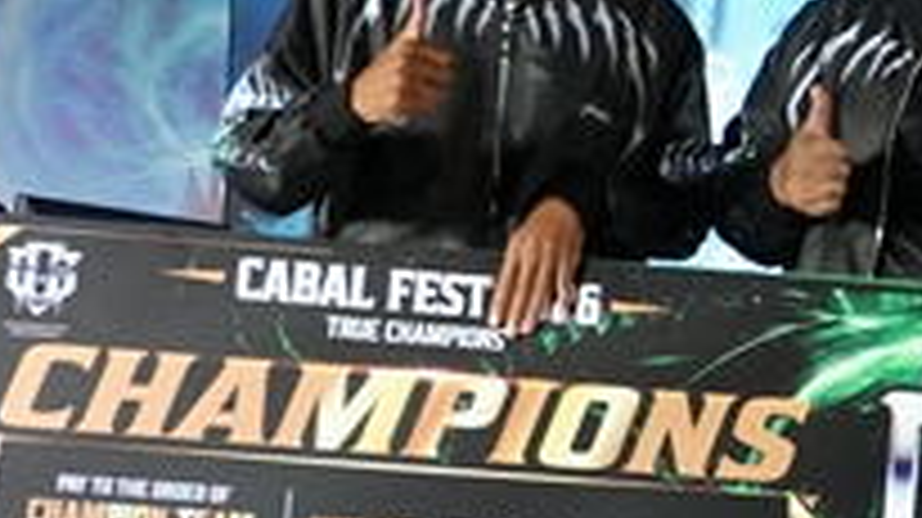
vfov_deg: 7.0
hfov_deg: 11.8
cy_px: 259
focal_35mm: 172
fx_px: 4202
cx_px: 1516
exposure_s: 1/100
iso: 2000
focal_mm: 28
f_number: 4
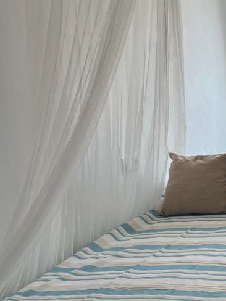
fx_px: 696
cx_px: 303
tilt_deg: -12.5
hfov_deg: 17.2
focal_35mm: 80
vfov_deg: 24.4
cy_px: 184
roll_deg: +4.8
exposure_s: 1/100
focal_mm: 5.1
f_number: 1.6
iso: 100
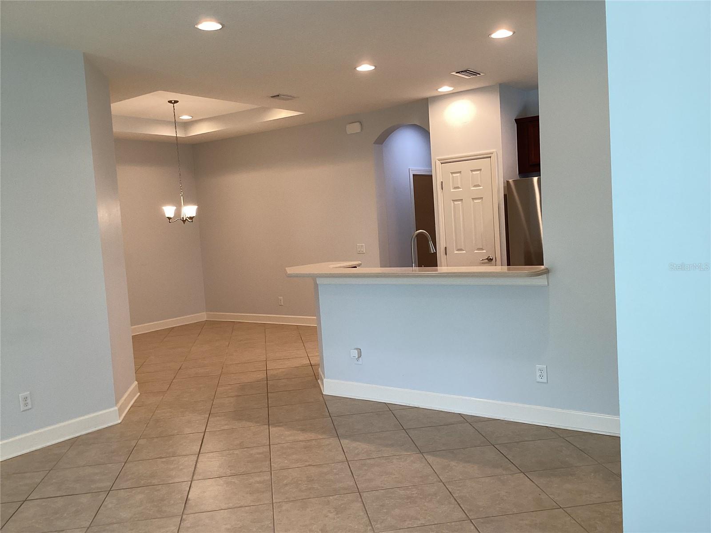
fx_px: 637
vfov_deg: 45.4
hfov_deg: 58.4
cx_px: 356
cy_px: 266
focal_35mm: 31
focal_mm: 3.3
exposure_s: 1/60
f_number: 2.4
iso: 100
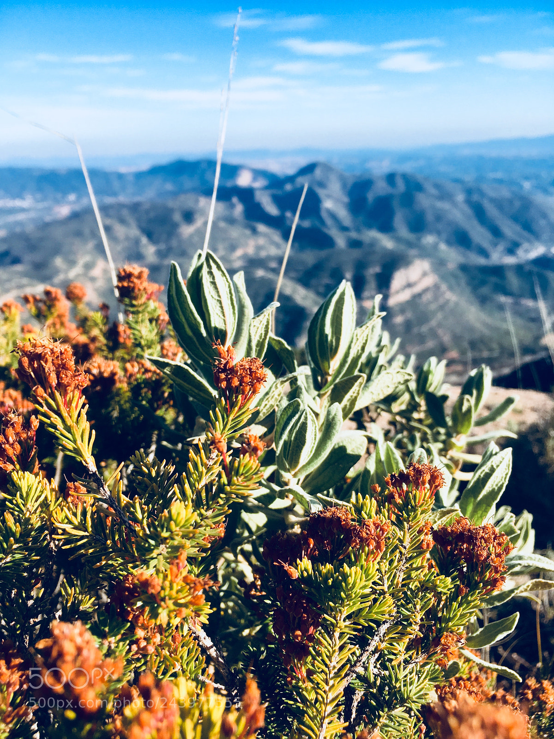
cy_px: 370
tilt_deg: -18.5
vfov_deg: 61.7
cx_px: 277
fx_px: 619
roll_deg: +2.8
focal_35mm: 29
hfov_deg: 48.2
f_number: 2.2
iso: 25
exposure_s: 1/916
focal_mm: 4.15
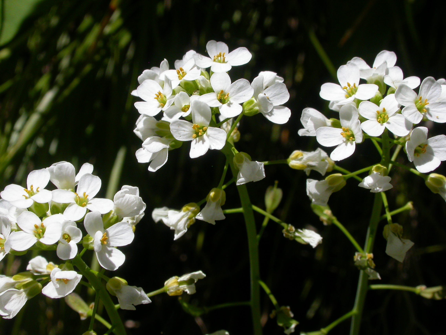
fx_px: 1005
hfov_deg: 25.0
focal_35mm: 78
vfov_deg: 18.9
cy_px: 168
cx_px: 223
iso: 100
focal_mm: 16.2
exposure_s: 1/385
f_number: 8.9
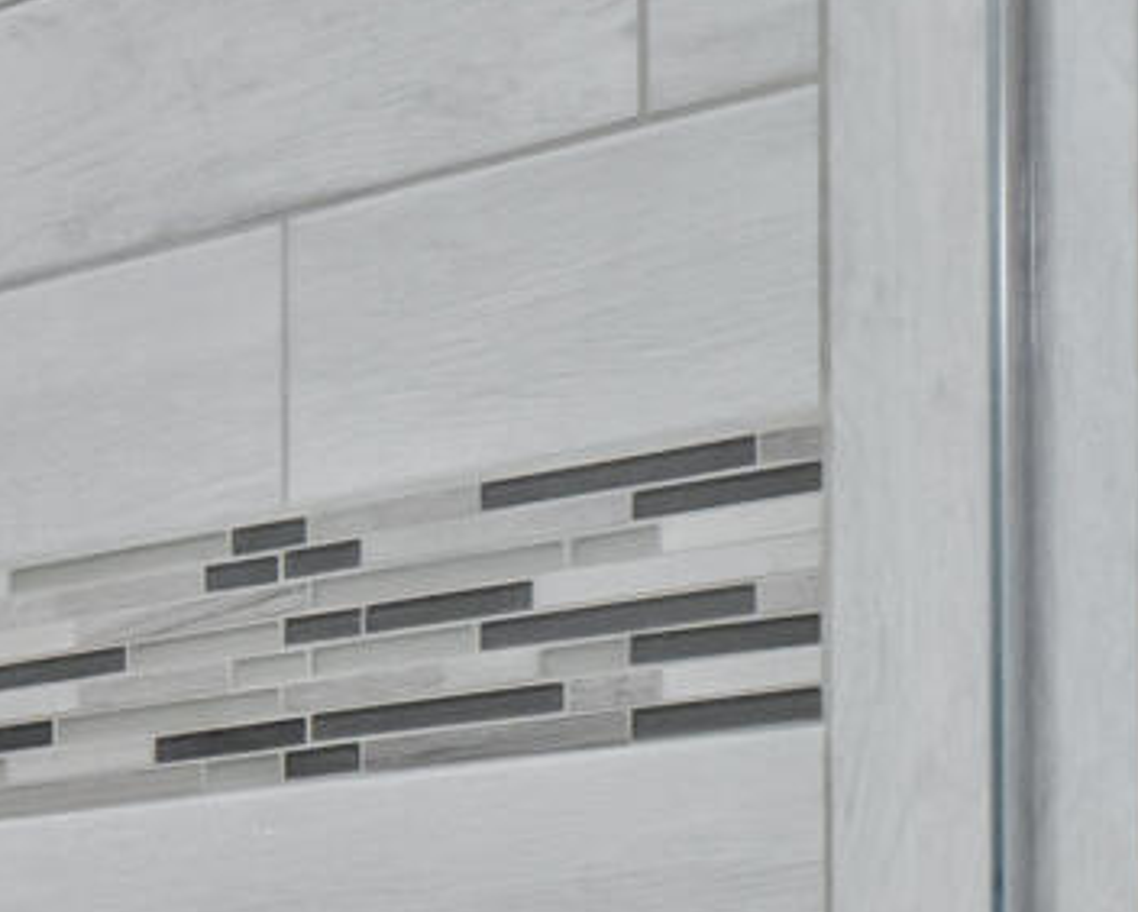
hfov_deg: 13.6
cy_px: 1352
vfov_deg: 12.3
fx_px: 4044
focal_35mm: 120
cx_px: -1161
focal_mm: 10
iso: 400
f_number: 8
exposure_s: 1/6
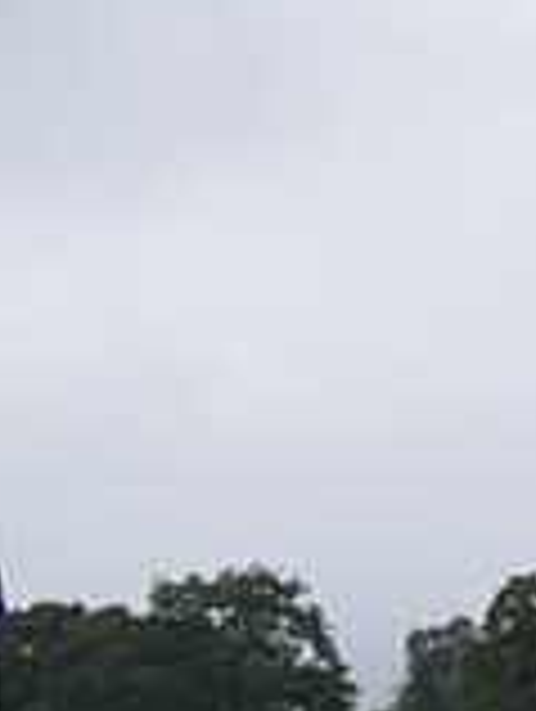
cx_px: 1158
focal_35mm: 247
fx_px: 5086
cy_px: 673
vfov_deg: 8.0
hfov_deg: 5.9
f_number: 4
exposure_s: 1/1250
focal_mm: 70
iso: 500
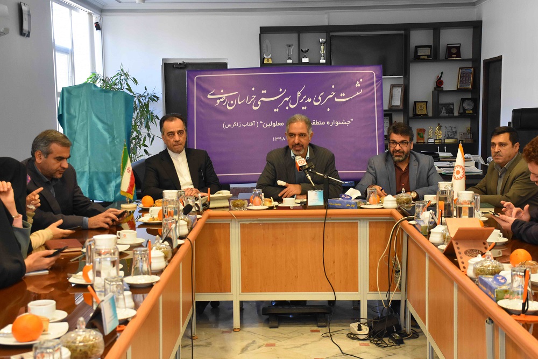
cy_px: 180
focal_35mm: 52
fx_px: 784
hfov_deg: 37.9
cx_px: 269
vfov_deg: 25.7
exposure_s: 1/125
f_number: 5.6
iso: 2500
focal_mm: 35
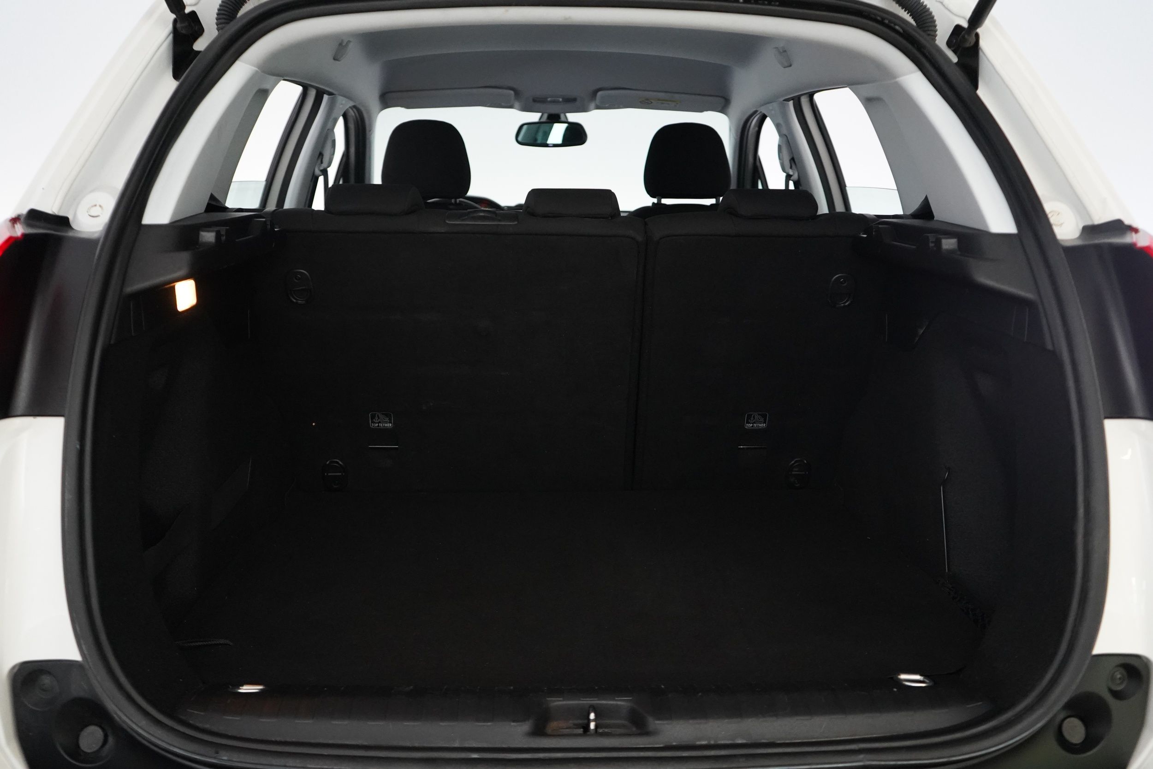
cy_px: 384
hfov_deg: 60.3
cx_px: 576
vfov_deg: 42.3
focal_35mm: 31
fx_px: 993
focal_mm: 31
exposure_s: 1/160
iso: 6400
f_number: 3.5
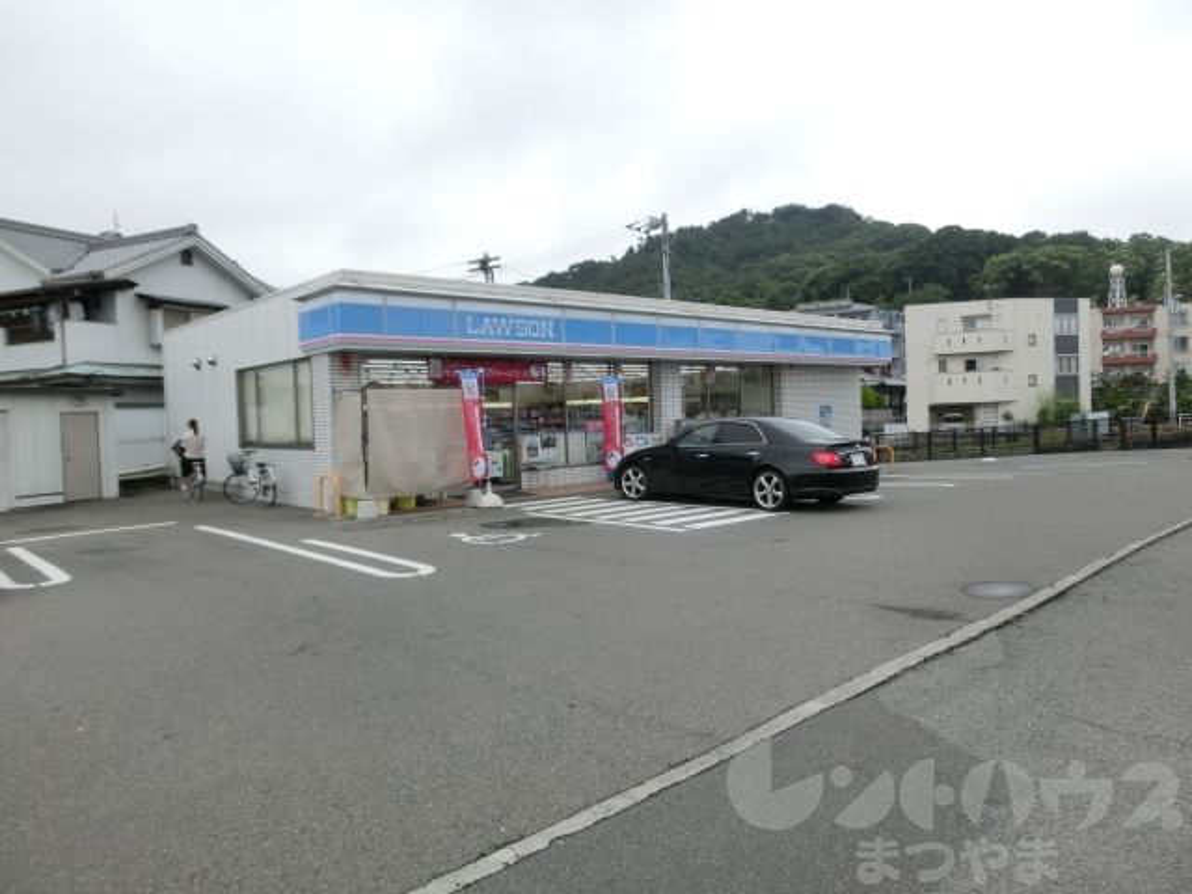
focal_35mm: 24
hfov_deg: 71.6
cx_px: 596
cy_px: 447
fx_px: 826
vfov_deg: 56.8
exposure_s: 1/250
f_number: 3
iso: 80
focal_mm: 4.24
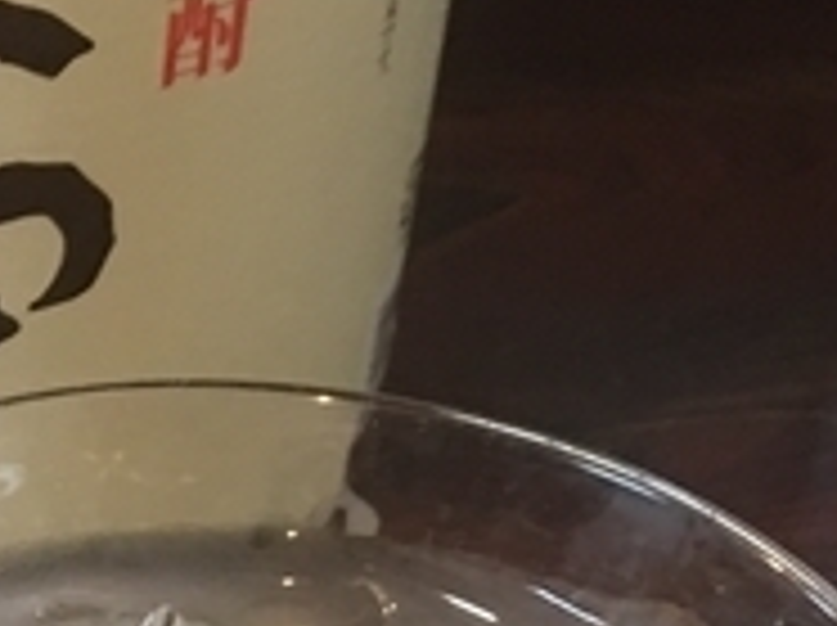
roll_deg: +0.6
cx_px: -482
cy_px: 797
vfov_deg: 11.5
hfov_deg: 14.5
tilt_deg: -38.1
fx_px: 3019
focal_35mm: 125
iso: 50
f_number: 2.2
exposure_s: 1/4
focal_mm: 4.15
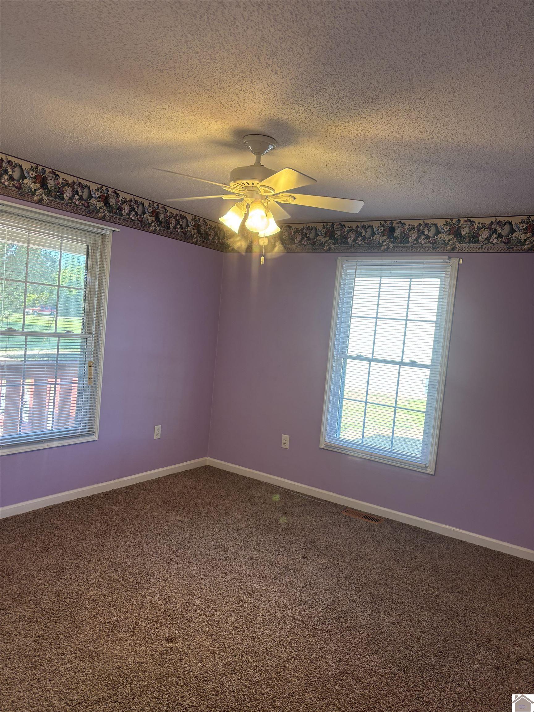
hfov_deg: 53.1
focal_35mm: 26
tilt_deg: -3.4
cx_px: 267
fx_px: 535
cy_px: 356
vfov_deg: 67.3
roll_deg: -6.5
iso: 80
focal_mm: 5.96
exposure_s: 1/60
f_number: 1.6
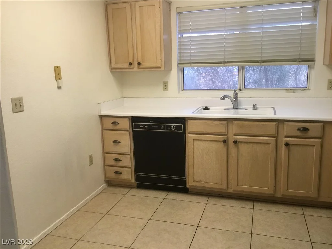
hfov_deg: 58.4
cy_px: 124
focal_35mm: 31
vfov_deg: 45.4
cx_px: 166
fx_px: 297
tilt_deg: -10.7
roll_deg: +1.4
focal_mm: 3.3
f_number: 2.4
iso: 40
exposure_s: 1/30
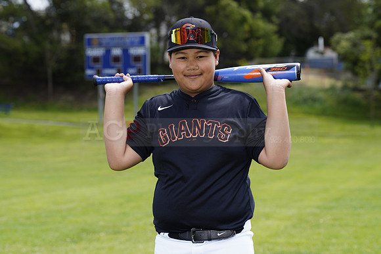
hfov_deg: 16.8
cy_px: 127
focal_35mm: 122
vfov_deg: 11.2
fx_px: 1291
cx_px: 190
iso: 100
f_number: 6.3
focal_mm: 122
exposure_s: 1/250
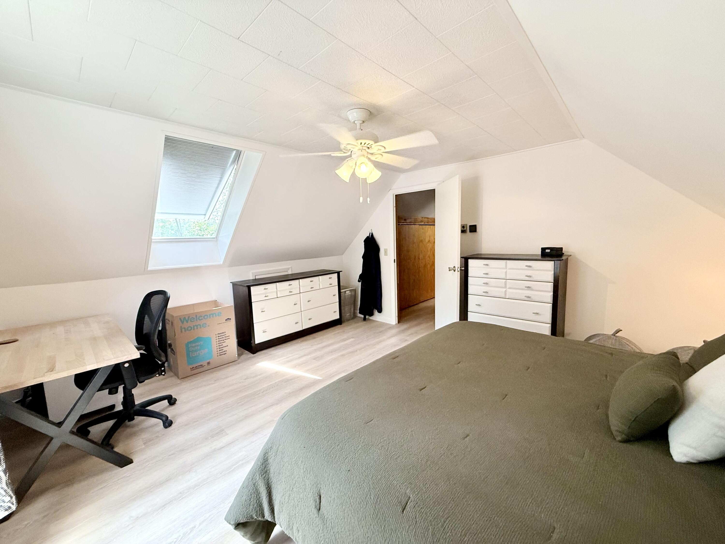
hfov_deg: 102.1
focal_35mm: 14
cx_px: 362
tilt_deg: -6.4
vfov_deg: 85.7
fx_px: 293
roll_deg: +2.4
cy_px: 272
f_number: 2.2
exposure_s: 1/120
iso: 320
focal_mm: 2.22
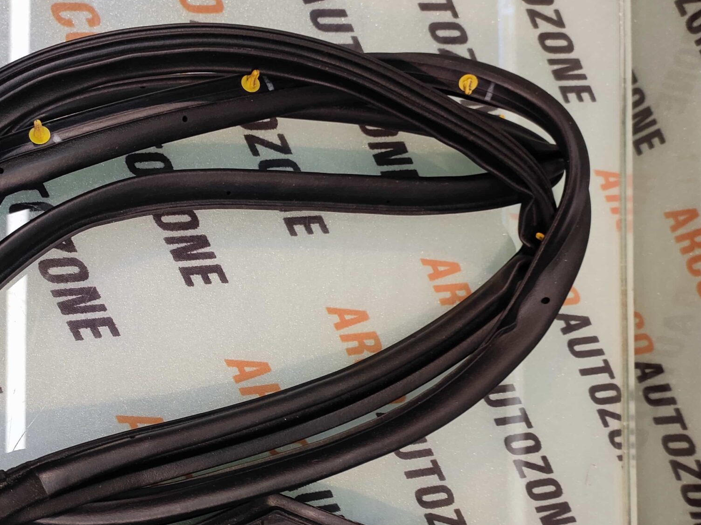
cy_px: 357
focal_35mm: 29
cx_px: 246
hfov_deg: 60.5
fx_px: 587
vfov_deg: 47.3
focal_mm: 4.74
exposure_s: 1/50
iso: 212
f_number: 1.79
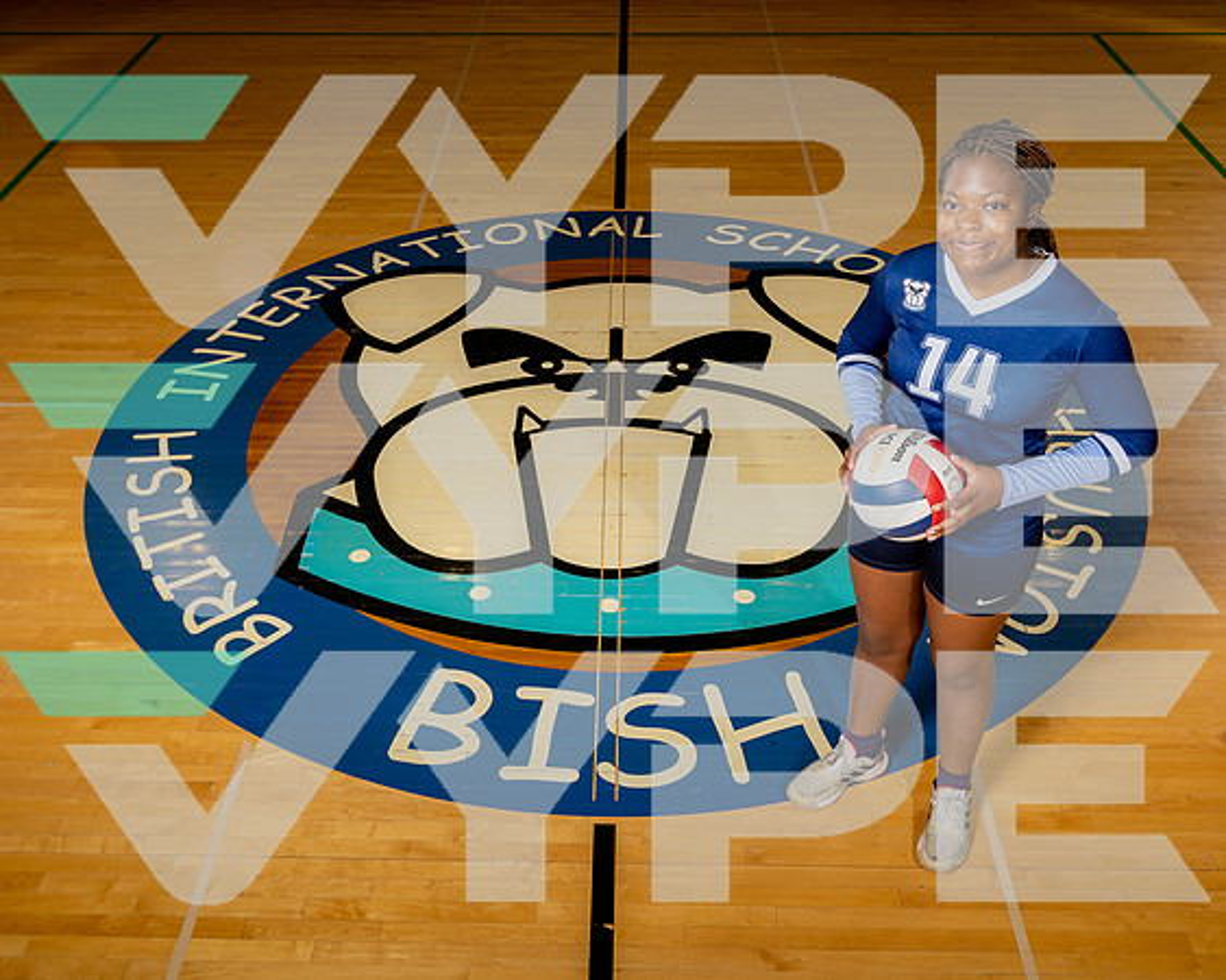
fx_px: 1300
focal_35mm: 36
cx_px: 599
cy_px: 515
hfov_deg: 50.5
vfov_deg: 41.3
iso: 400
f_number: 7.1
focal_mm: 30
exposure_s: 1/250
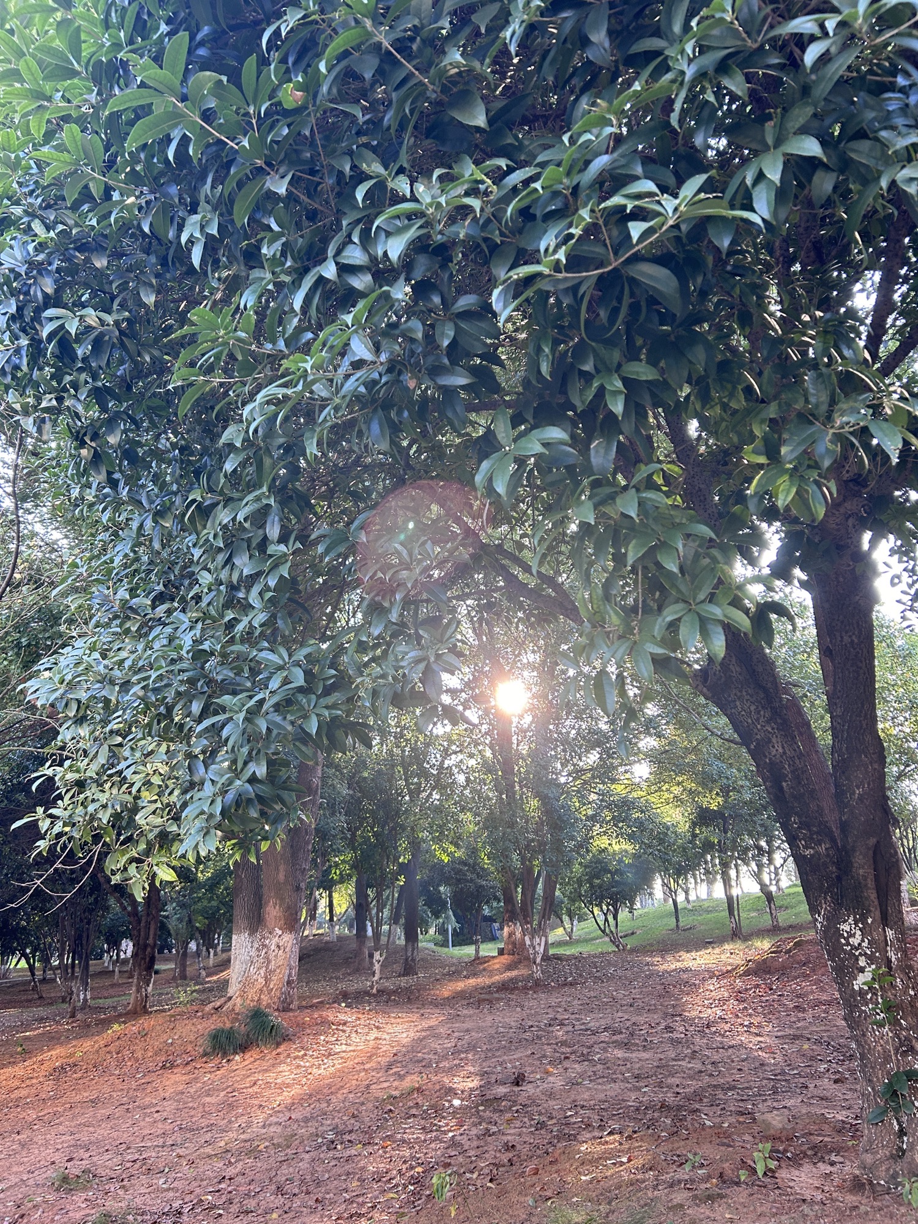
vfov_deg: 67.3
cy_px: 612
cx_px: 459
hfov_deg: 53.1
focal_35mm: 26
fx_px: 919
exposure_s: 1/121
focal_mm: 5.7
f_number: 1.5
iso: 100
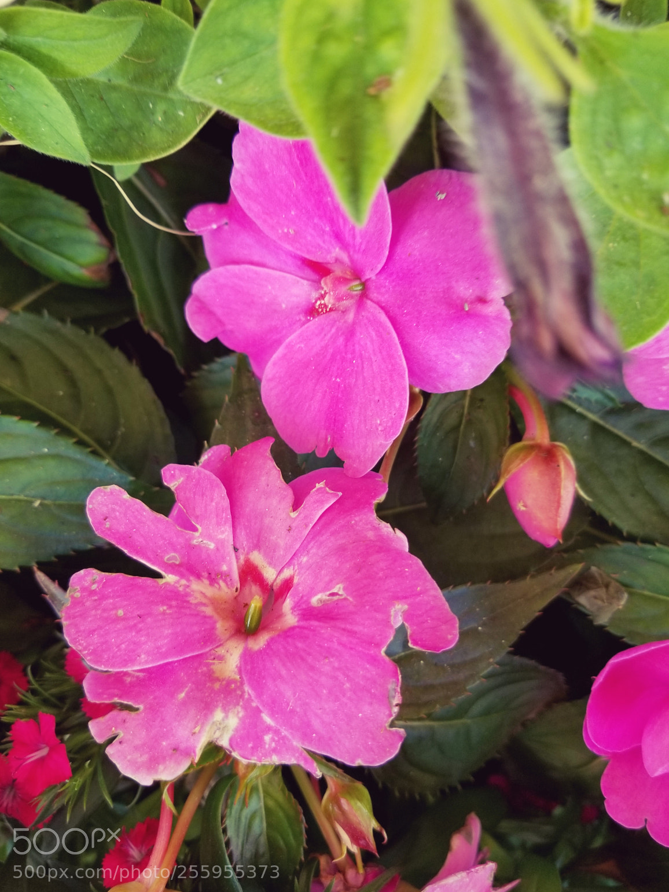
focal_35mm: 27
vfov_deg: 65.3
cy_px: 454
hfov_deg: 51.4
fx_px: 696
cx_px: 324
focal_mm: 4.25
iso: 64
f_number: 1.7
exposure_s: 1/50
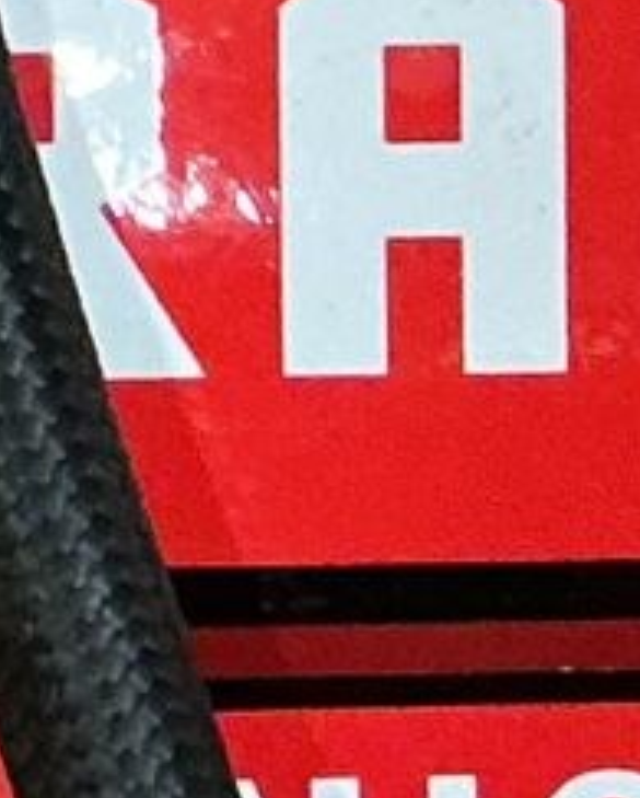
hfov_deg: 5.1
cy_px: -279
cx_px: 1195
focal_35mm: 298
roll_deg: -1.9
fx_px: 7042
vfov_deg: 6.4
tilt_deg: -34.7
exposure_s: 1/40
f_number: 1.8
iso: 200
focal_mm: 3
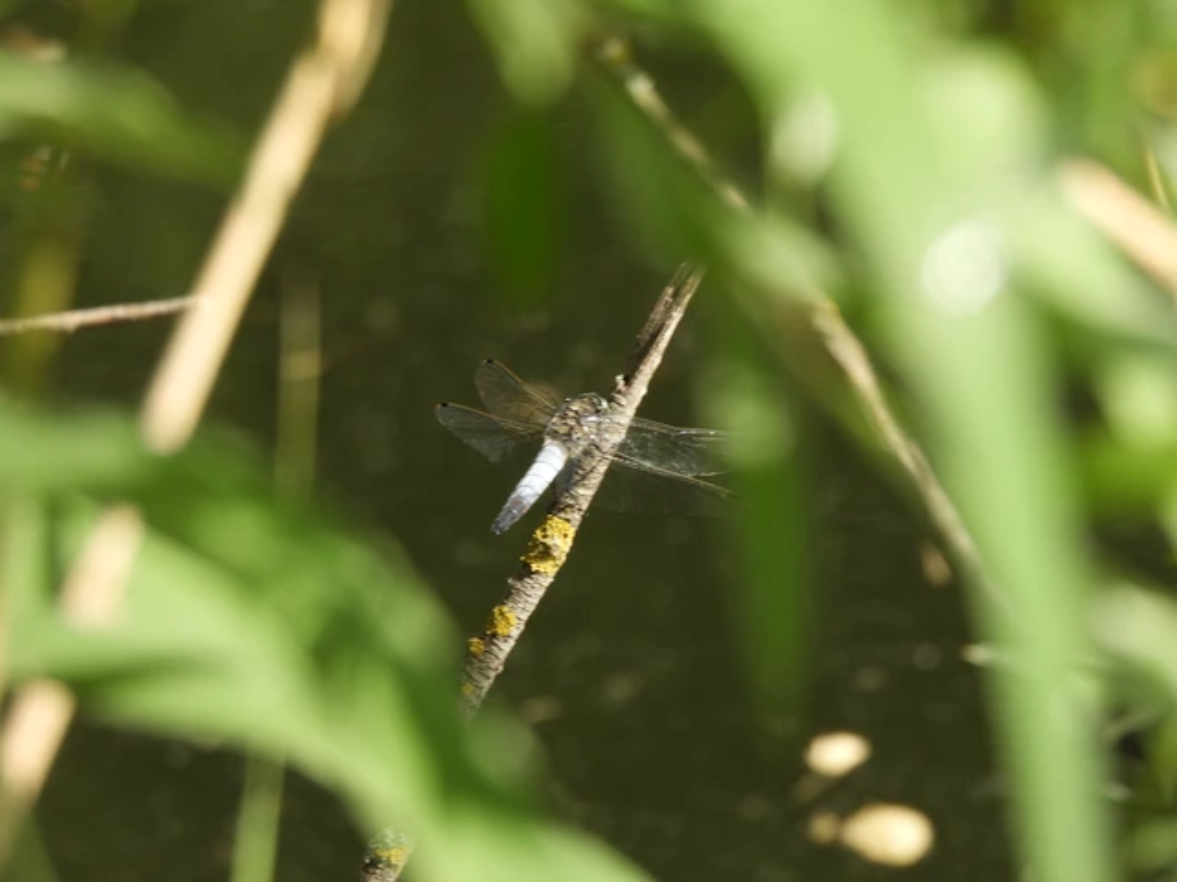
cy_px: 441
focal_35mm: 700
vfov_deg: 2.1
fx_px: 23801
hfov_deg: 2.8
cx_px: 588
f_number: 5.6
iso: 100
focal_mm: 125
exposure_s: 1/250
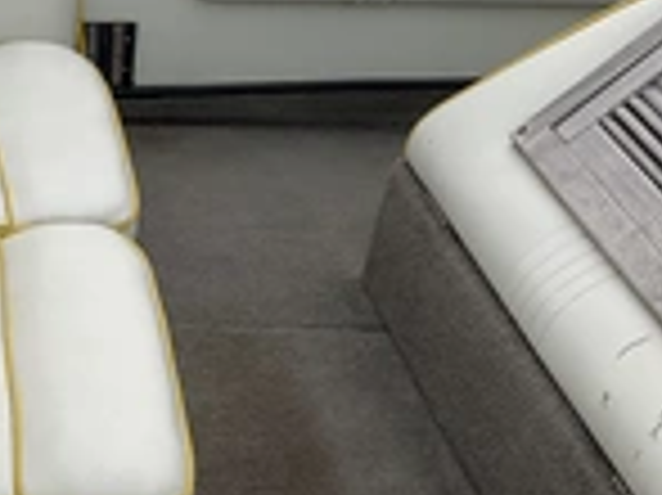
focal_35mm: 79
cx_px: 32
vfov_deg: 18.5
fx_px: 1510
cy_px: 364
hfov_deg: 23.9
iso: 25
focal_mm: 3
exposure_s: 1/2320
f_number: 1.8
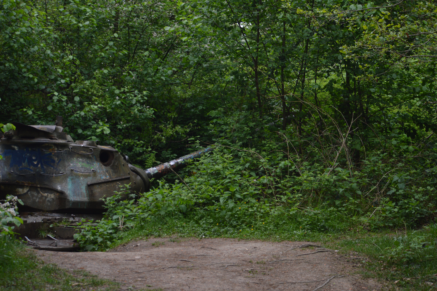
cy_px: 146
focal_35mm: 82
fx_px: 1001
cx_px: 218
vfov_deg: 16.5
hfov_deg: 24.6
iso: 200
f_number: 4.5
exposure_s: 1/250
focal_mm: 55
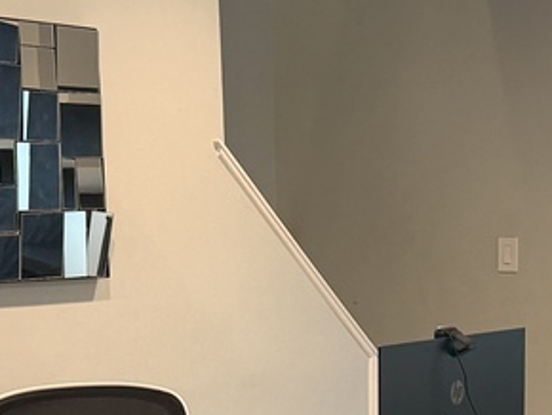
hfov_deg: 16.3
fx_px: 1899
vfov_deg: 12.3
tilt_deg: -6.3
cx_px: 485
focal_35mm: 119
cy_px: 423
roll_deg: +1.2
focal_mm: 6.76
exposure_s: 1/60
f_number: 1.78
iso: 160
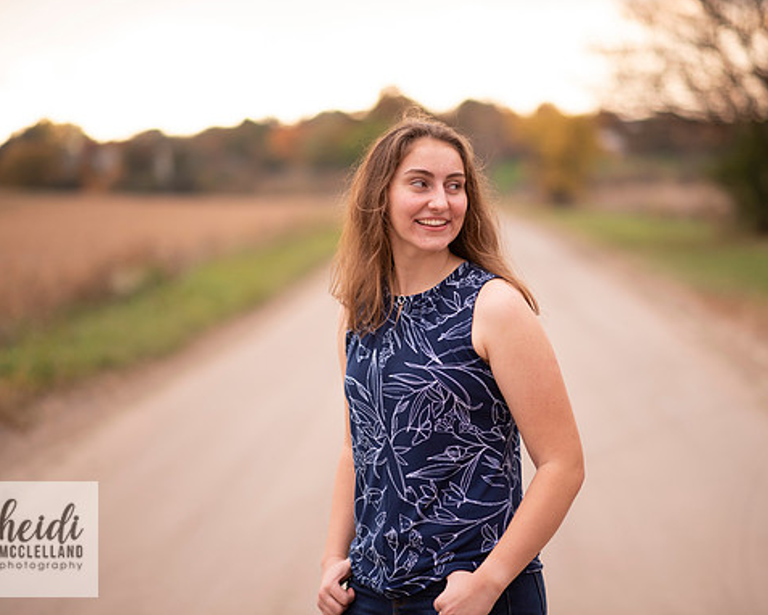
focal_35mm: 97
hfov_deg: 19.7
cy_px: 308
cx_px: 425
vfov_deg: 15.9
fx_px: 2206
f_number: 1.8
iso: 160
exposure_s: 1/400
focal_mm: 85
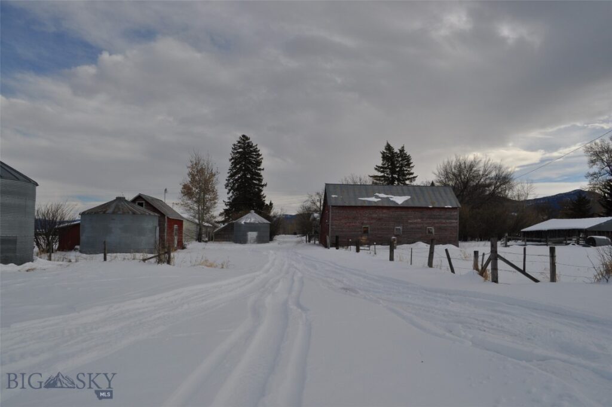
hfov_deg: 67.4
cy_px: 204
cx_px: 306
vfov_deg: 47.8
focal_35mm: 27
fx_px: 458
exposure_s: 1/500
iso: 200
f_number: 11
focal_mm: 18
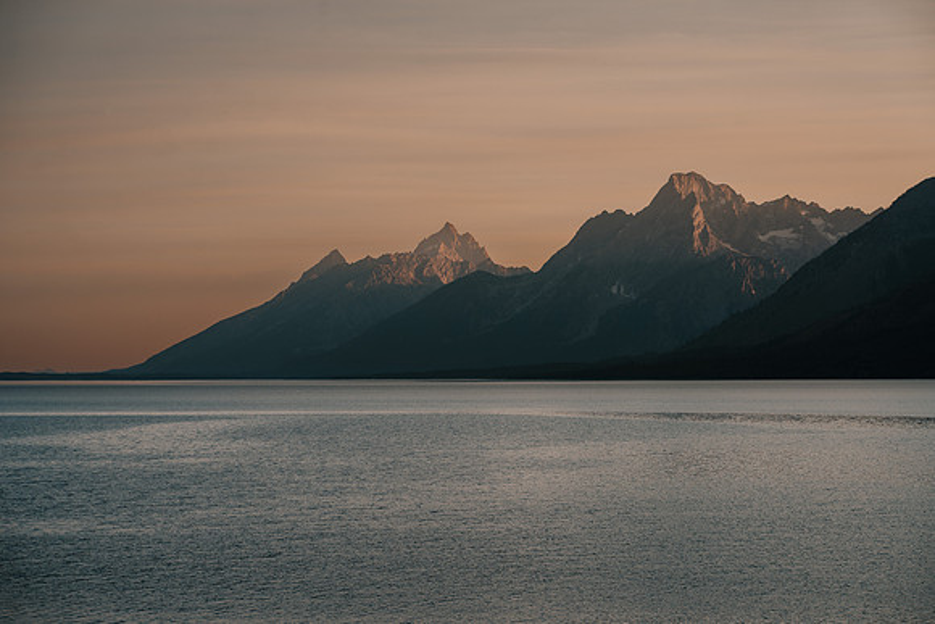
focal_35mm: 86
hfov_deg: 23.7
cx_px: 468
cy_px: 312
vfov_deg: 15.9
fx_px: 2233
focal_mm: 85
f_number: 5.6
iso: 64
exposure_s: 1/160
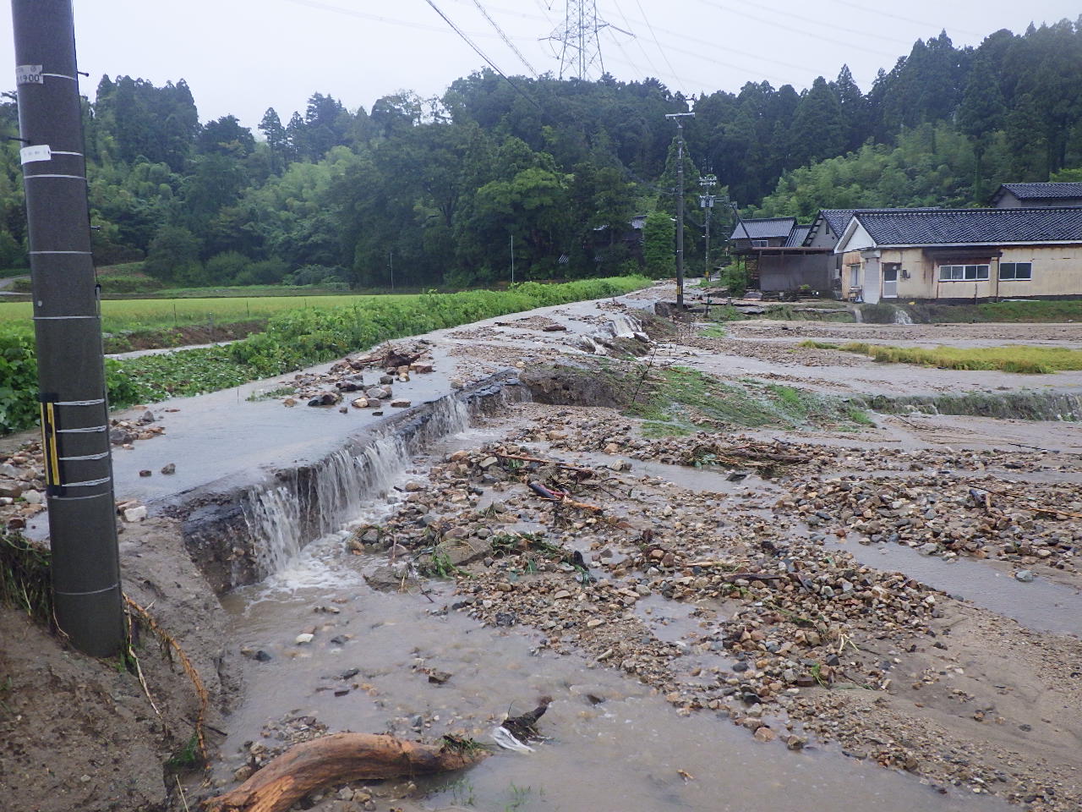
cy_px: 406
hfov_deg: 63.4
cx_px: 541
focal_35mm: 28
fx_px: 875
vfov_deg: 49.7
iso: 250
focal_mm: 5
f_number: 3.5
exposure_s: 1/80
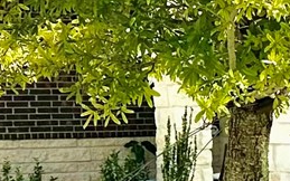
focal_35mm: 201
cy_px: 209
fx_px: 1589
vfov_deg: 6.5
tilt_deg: -4.7
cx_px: 898
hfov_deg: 8.5
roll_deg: +0.3
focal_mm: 6.86
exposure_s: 1/5525
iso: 80
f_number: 1.78
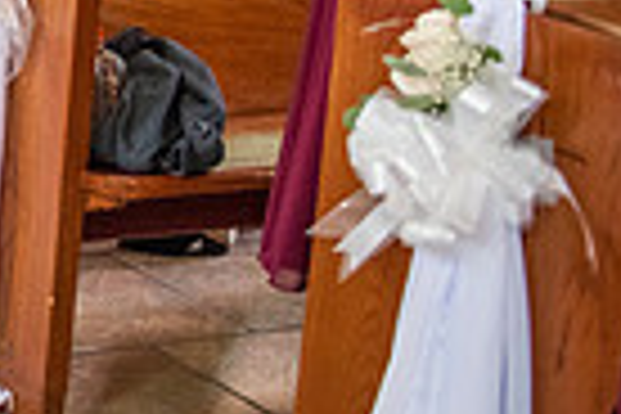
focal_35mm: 122
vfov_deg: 11.0
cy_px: -106
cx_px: -621
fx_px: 2104
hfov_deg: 14.1
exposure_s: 1/250
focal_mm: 29
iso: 2000
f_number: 2.8
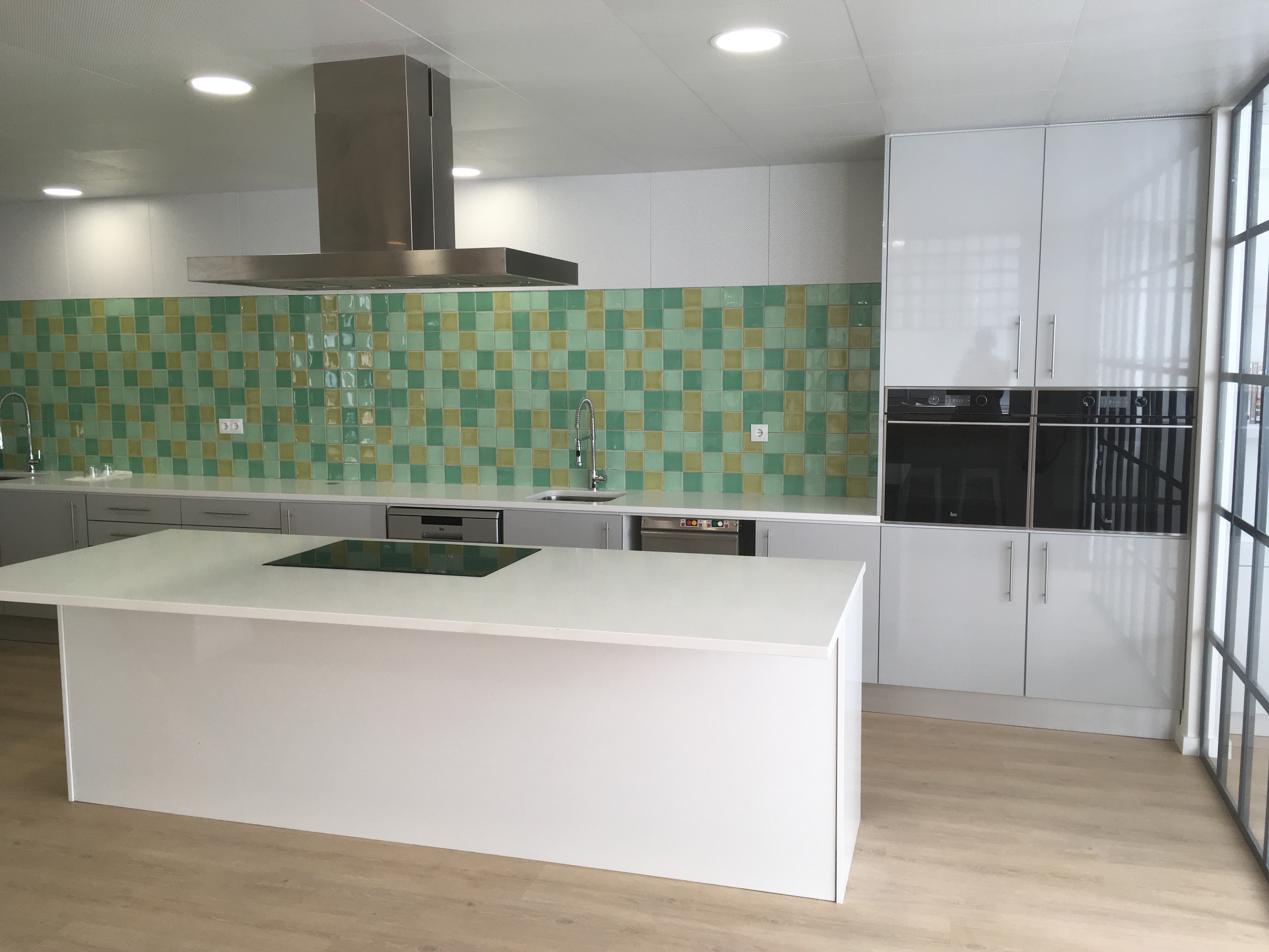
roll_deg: -0.7
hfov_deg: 61.7
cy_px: 476
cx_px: 634
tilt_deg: -7.8
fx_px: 1063
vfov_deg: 48.2
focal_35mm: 29
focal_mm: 4.15
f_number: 2.2
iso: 32
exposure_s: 1/100
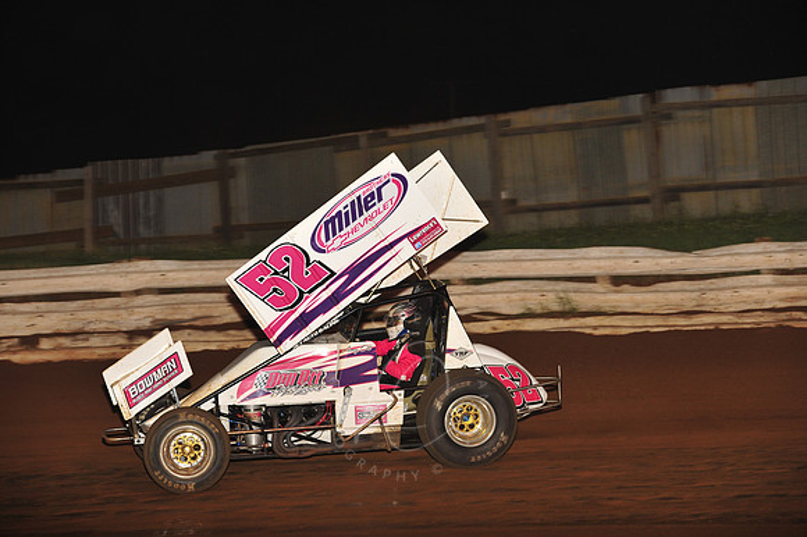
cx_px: 404
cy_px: 268
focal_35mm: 135
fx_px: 3024
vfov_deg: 10.1
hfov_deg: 15.2
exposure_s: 1/320
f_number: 6.3
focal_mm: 135
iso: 1000
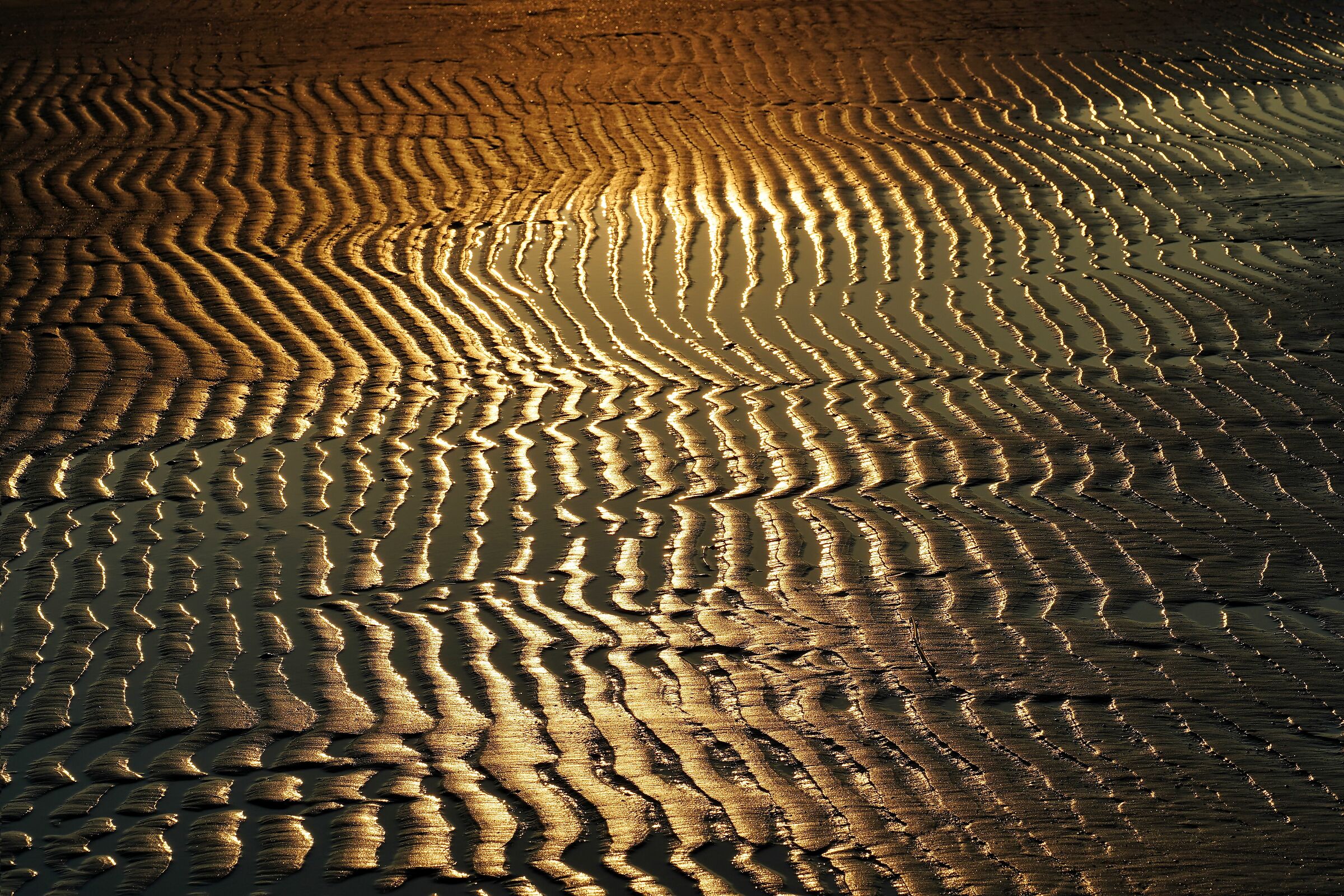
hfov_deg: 17.1
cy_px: 448
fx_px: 4480
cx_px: 672
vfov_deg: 11.4
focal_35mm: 120
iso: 200
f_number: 16
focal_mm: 120
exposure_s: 1/800
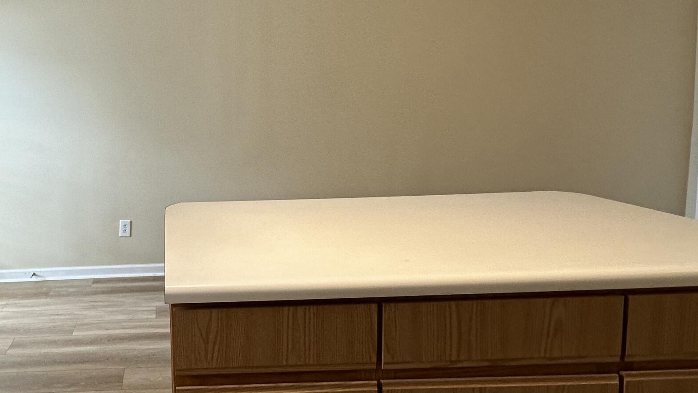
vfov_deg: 40.0
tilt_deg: -5.1
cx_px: 169
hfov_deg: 62.1
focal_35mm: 29
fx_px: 537
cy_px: 153
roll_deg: +0.7
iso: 160
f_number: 2.2
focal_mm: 2.22
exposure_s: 1/120
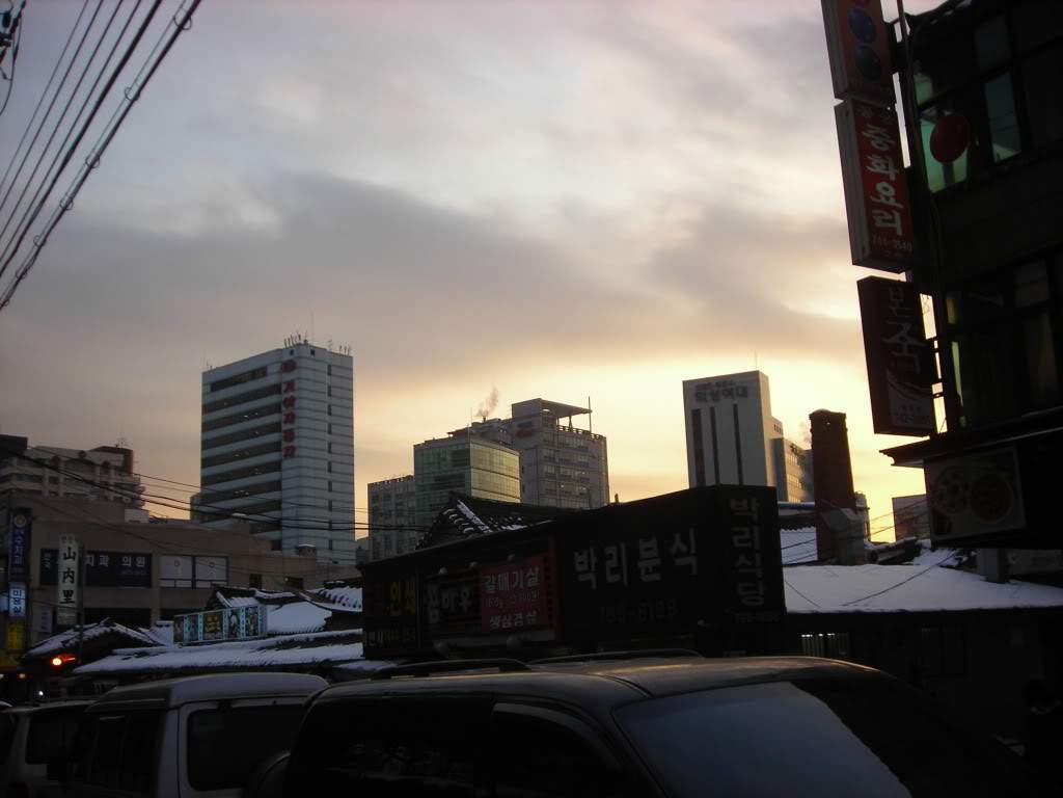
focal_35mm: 38
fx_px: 1167
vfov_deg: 37.7
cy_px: 399
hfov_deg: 49.0
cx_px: 532
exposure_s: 1/150
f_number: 3.2
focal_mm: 6.3
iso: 50
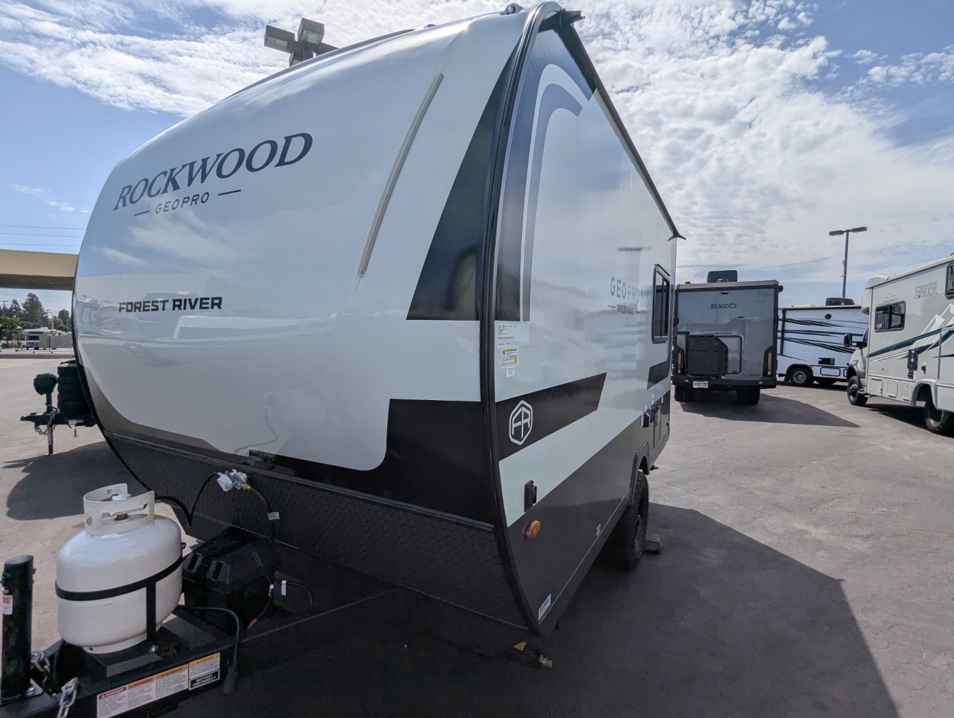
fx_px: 442
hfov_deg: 94.4
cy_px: 359
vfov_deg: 78.2
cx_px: 477
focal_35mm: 16
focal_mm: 2.35
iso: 51
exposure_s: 1/4902
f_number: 2.2
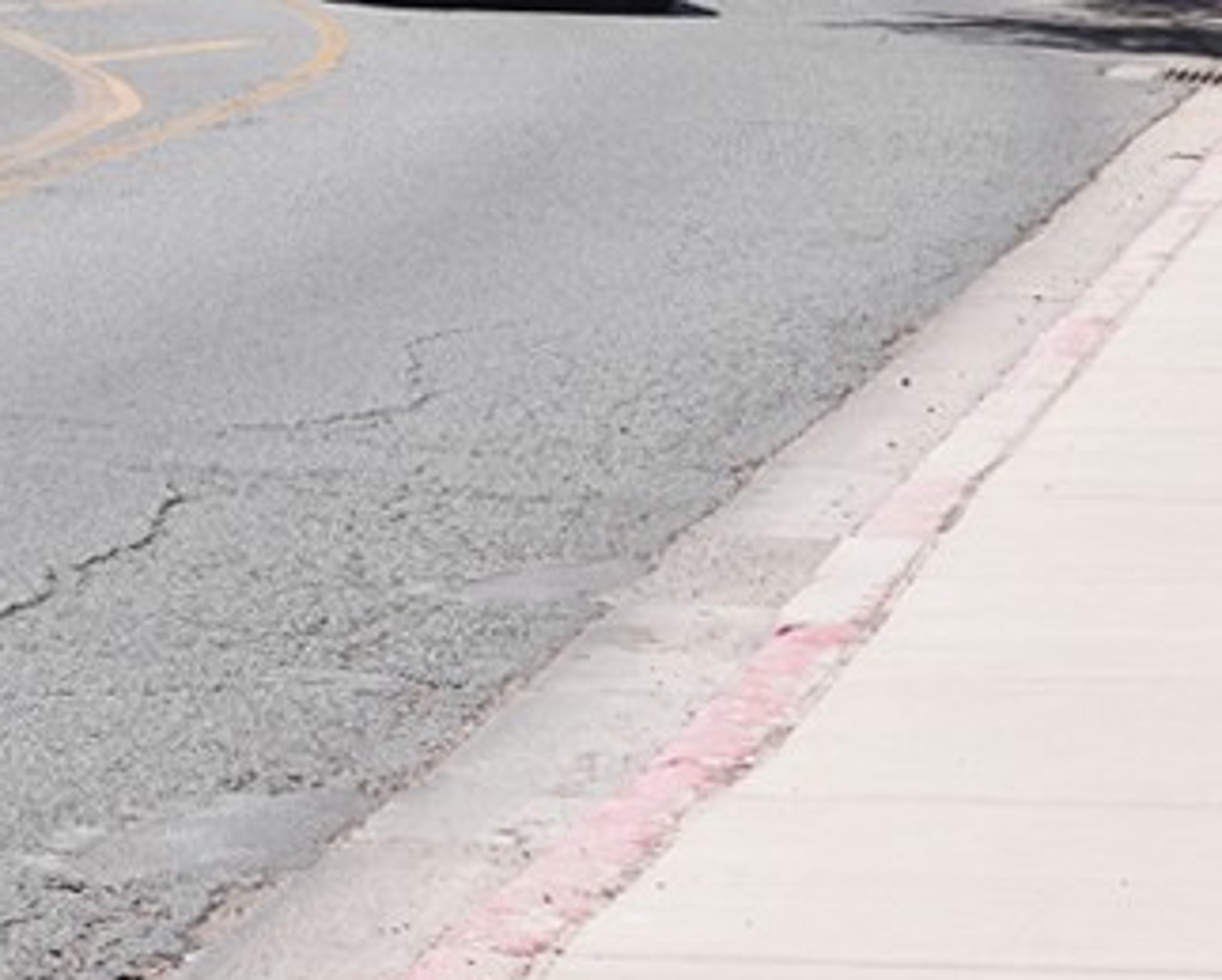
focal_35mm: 238
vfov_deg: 6.3
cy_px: -988
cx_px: -1196
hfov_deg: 7.8
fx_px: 8615
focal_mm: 41
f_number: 11
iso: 100
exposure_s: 1/100
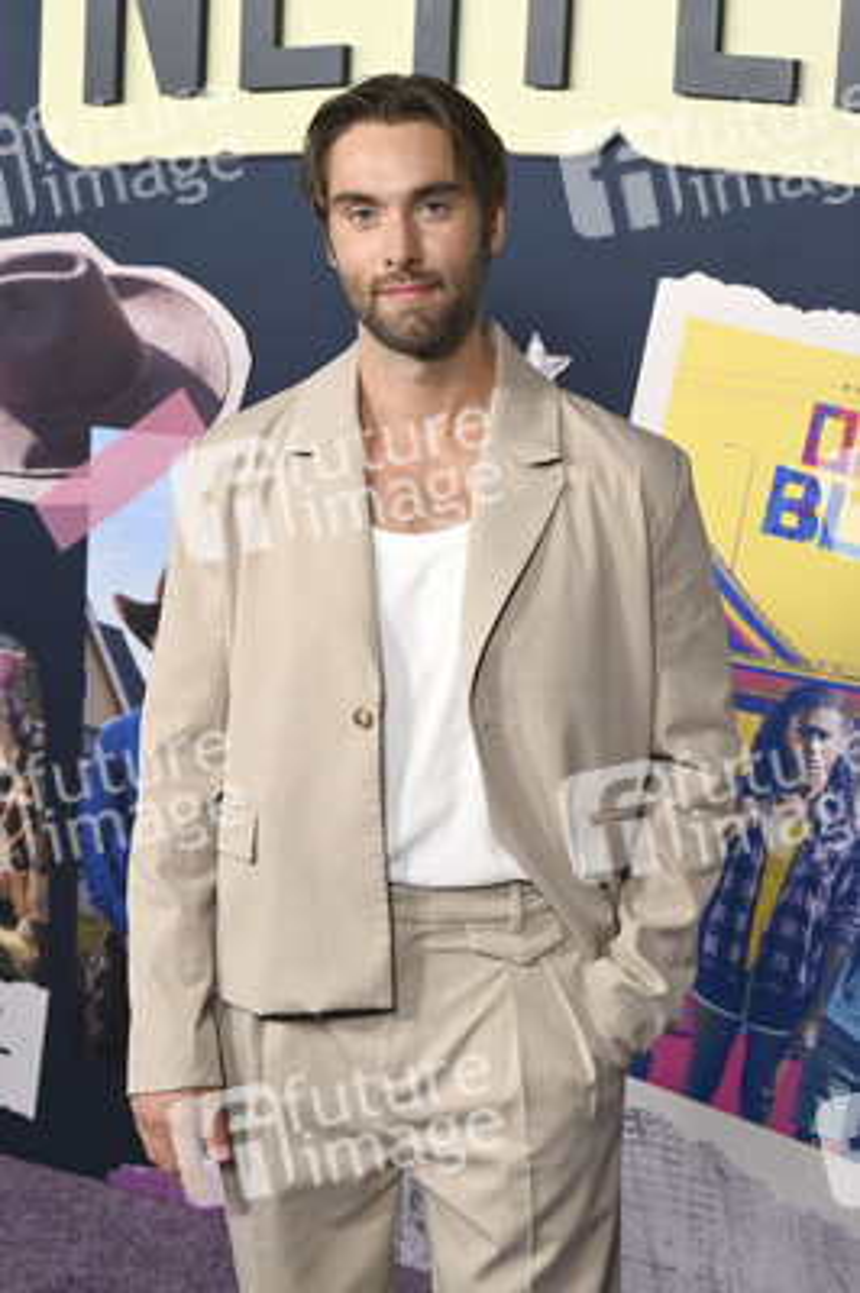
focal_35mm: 64
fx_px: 2297
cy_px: 646
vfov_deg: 31.4
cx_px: 430
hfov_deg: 21.2
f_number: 6.3
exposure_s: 1/250
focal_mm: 64
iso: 1250
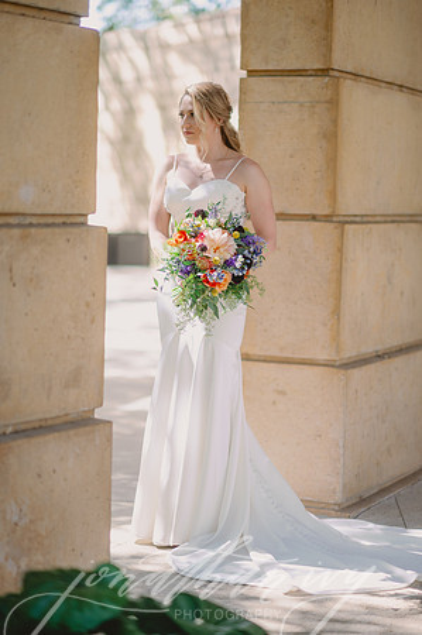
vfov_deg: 23.9
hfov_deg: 16.0
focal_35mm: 85
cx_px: 211
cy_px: 318
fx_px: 1498
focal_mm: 85
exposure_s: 1/1250
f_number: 1.6
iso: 160
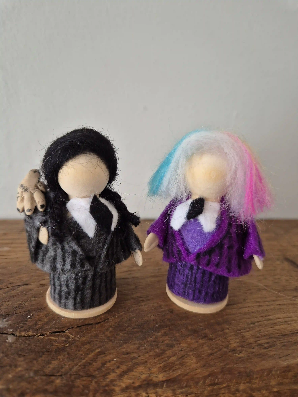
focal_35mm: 23
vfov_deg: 73.9
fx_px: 264
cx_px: 149
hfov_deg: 58.9
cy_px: 198
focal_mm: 5.4
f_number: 1.8
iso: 320
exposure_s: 1/100
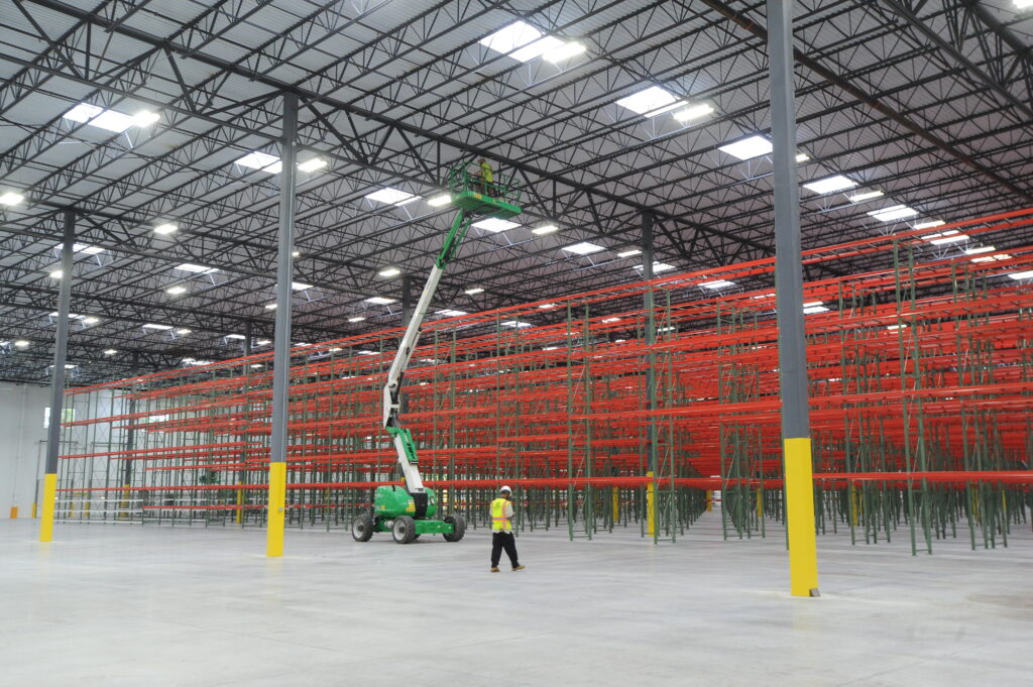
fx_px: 1003
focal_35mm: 35
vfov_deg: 37.8
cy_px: 344
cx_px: 516
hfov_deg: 54.5
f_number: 7.1
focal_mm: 35
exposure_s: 1/60
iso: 2000
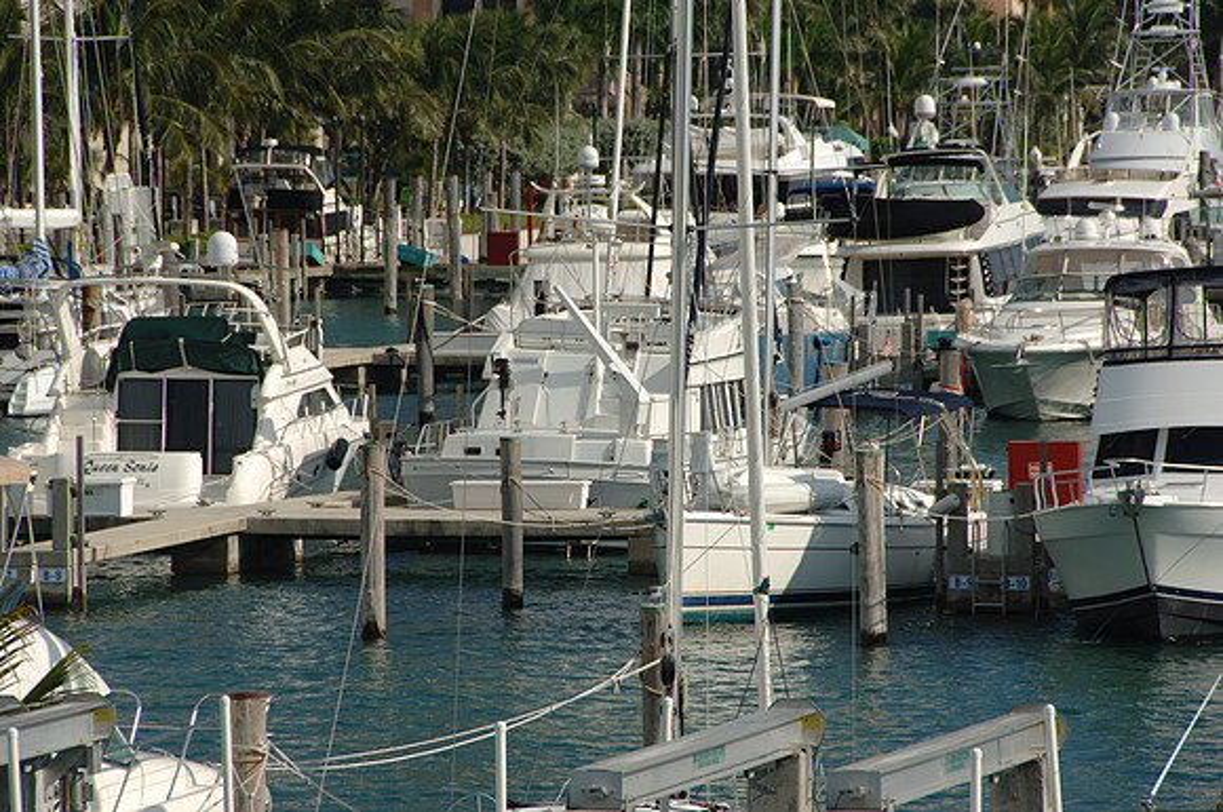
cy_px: 406
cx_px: 612
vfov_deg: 4.6
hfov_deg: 6.9
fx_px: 10177
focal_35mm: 300
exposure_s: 1/320
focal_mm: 200
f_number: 9
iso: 100
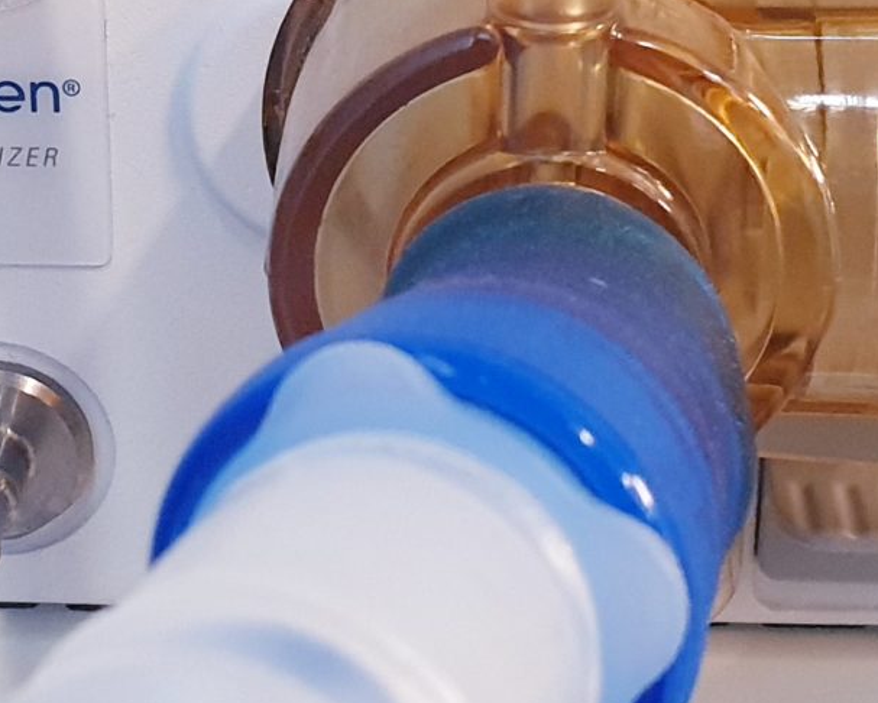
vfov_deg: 14.3
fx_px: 2781
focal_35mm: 107
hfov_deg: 17.8
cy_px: 156
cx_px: 179
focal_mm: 4.3
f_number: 2.4
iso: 400
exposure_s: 1/50
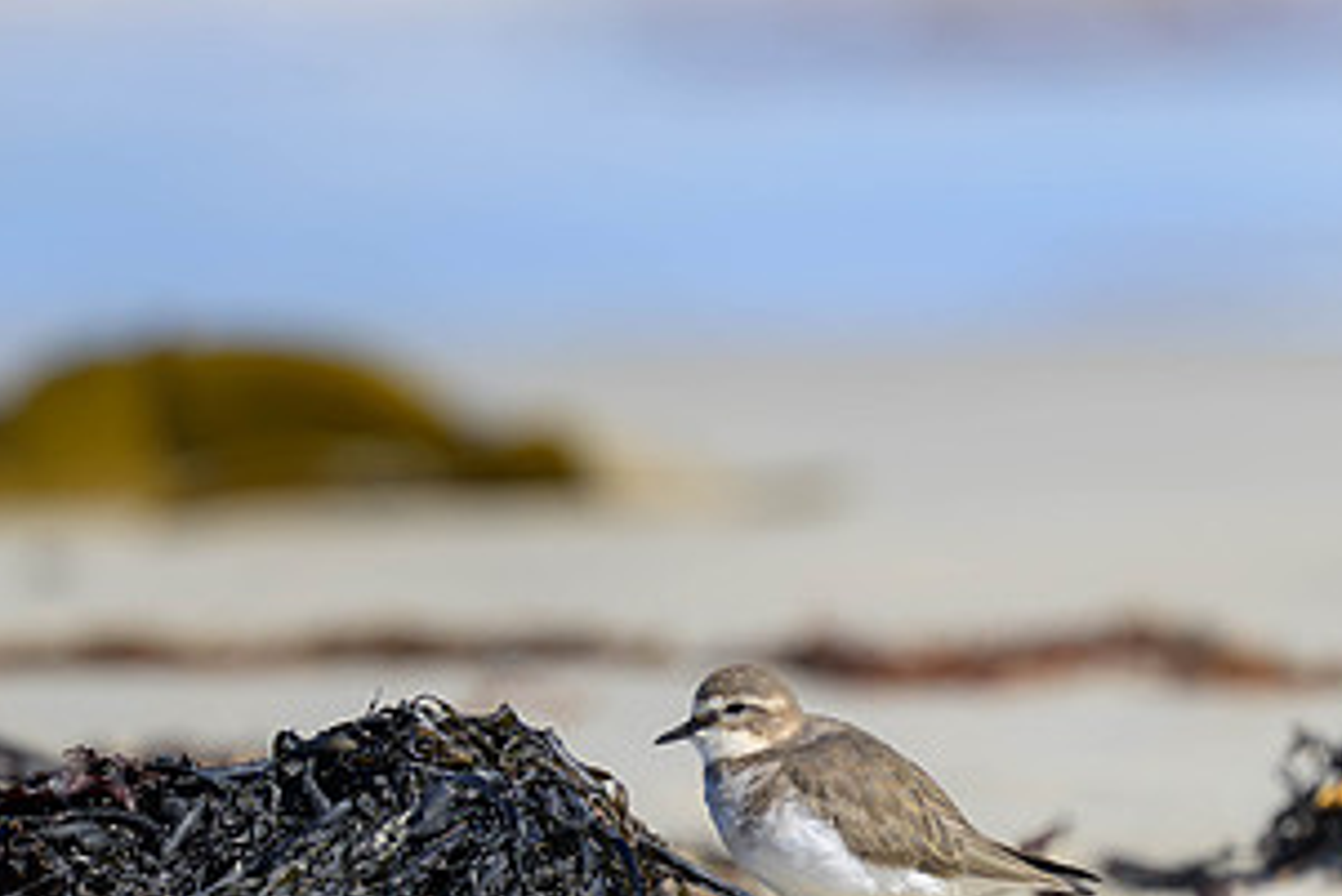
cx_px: 795
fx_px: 60267
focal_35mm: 1616
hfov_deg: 1.3
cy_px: 639
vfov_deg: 0.9
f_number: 2.8
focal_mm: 400
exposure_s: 1/3200
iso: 90
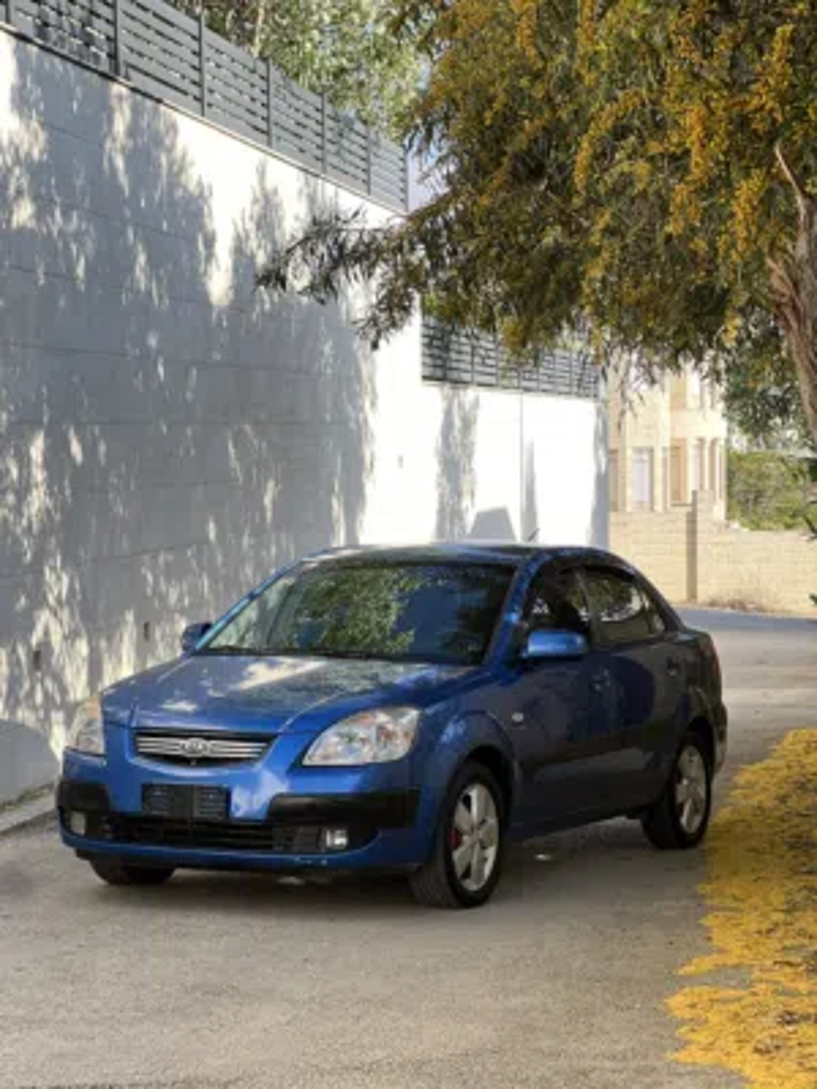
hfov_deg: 19.1
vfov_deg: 25.3
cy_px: 544
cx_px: 408
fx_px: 2423
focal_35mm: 77
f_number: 2.8
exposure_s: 1/138
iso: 40
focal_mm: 9
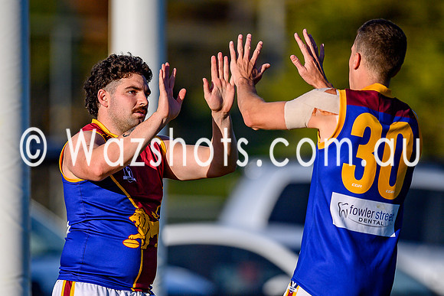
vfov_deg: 1.6
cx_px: 172
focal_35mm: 846
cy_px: 228
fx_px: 10433
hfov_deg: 2.4
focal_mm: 500
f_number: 4
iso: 125
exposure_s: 1/2500
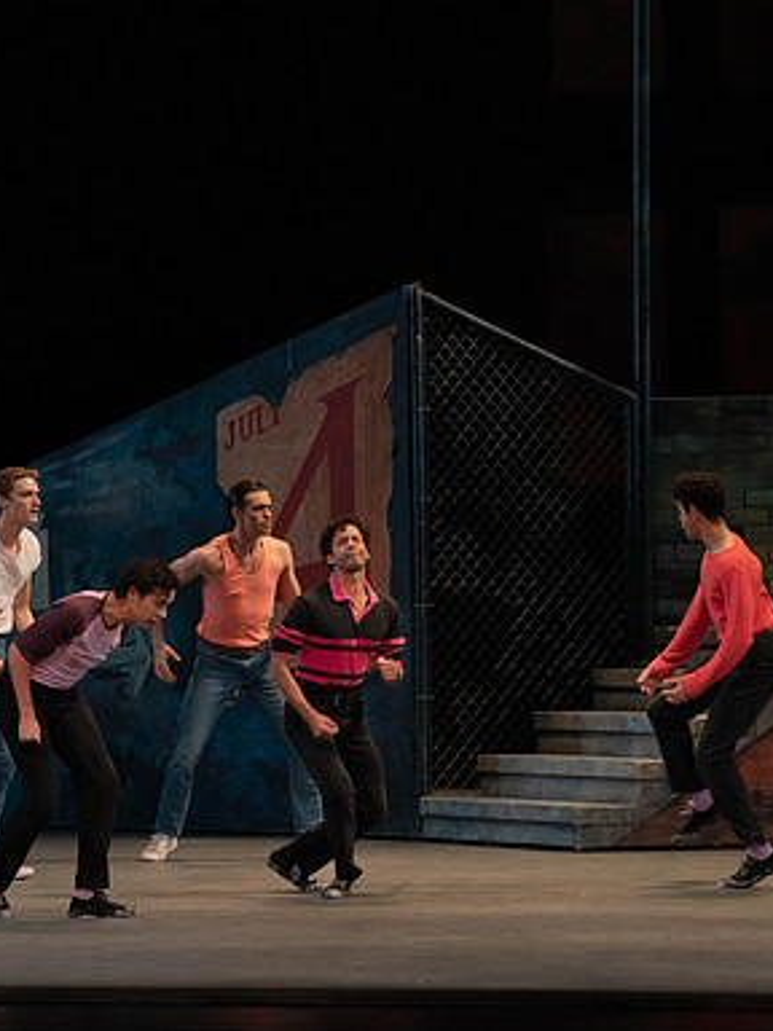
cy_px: 514
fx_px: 6401
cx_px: 161
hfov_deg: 6.9
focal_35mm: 215
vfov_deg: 9.2
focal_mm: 148
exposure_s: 1/400
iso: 3200
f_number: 4.5
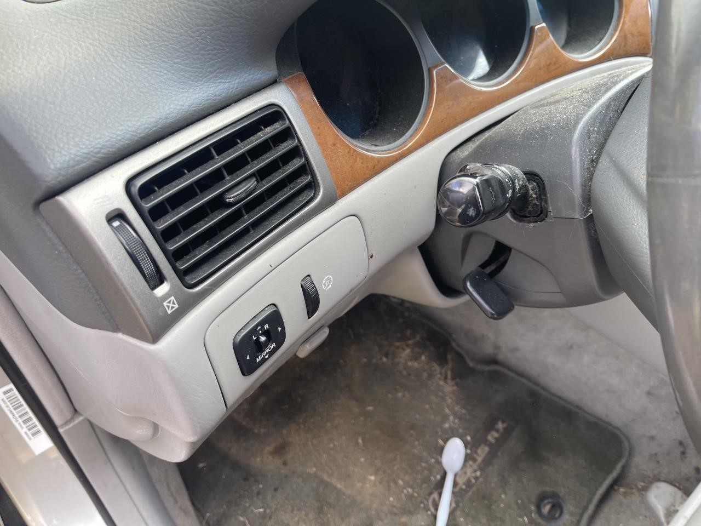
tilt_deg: -46.5
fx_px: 506
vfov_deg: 54.9
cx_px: 350
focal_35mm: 25
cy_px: 263
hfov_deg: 69.4
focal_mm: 5.1
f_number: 1.6
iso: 32
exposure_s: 1/139
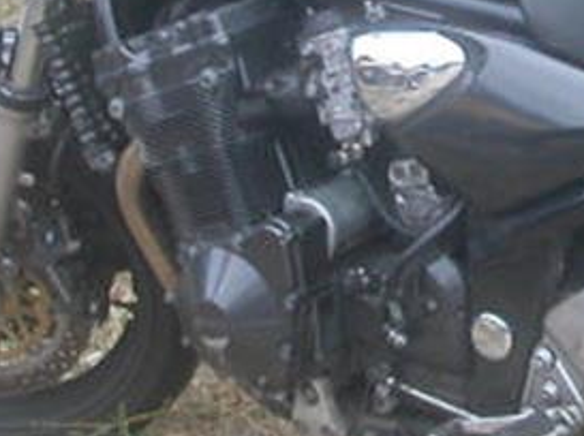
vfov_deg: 10.6
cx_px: 676
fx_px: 2342
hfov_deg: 13.9
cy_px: 75
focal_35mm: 139
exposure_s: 1/216
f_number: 2.7
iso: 100
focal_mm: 5.6
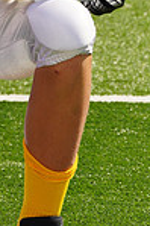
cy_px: -83
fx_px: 3859
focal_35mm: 616
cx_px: -12
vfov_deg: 3.3
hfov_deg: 2.2
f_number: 10
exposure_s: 1/250
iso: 100
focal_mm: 158
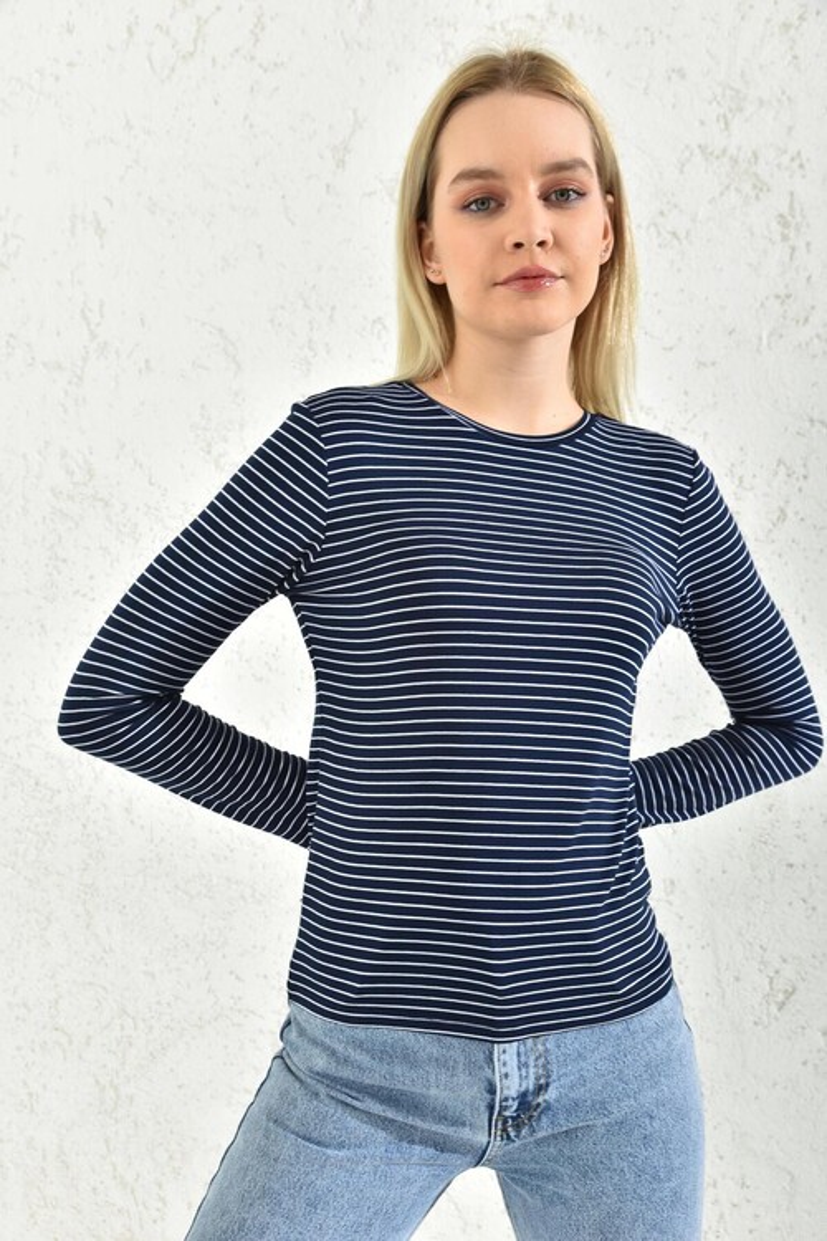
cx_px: 414
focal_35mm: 35
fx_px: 1206
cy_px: 620
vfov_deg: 54.4
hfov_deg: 37.9
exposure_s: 1/160
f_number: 7.1
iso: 100
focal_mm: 35
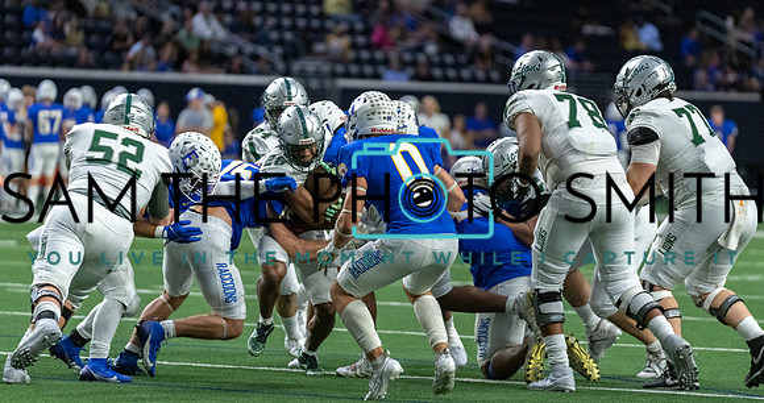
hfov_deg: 8.9
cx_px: 373
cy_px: 158
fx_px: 4893
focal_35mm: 245
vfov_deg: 4.7
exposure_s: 1/1250
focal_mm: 200
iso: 4000
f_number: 2.8
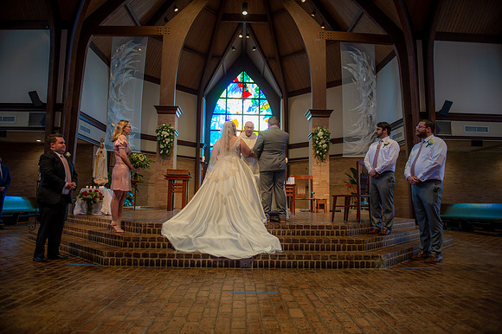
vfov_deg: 53.1
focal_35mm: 24
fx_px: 334
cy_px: 167
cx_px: 251
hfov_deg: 73.8
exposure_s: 1/100
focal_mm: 24
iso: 640
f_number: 2.8
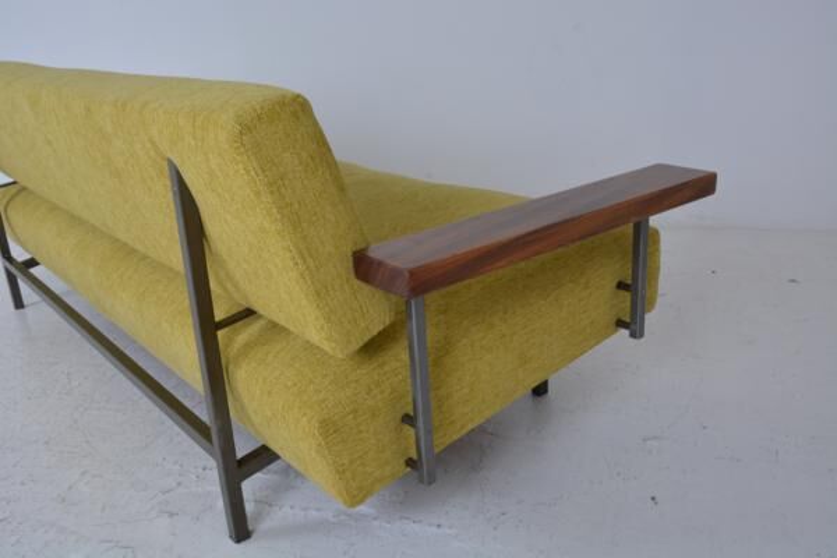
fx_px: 767
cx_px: 418
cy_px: 279
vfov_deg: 40.0
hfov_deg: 57.2
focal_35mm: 33
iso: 400
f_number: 10
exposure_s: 1/125
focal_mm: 22
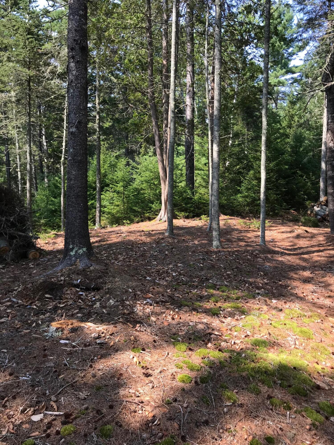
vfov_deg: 63.4
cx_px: 167
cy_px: 222
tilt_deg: -2.9
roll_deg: -1.1
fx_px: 360
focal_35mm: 28
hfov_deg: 49.7
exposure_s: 1/409
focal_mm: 3.99
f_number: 1.8
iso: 20
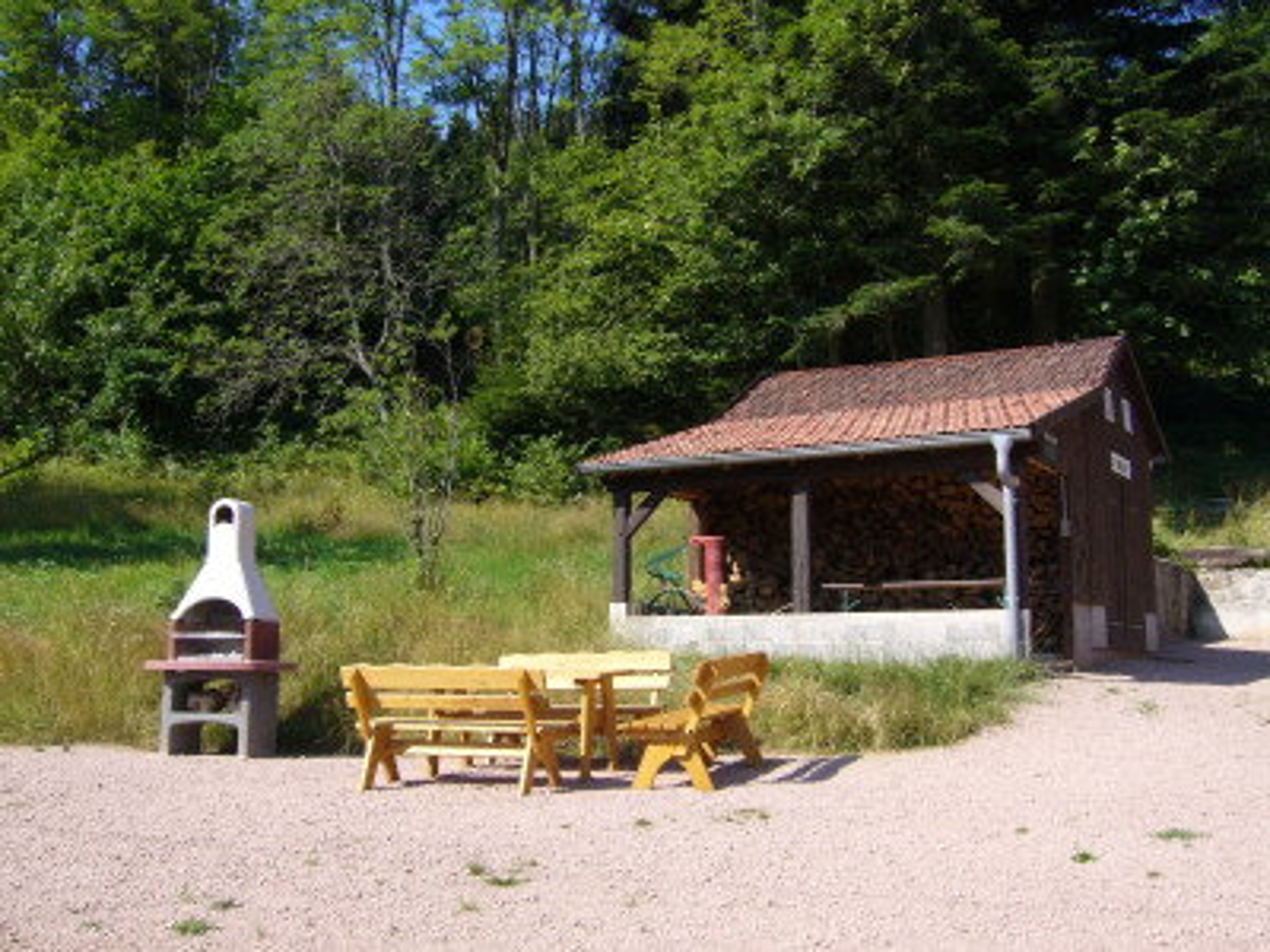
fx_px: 1284
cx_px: 635
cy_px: 476
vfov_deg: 40.7
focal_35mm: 35
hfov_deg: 52.6
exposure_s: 1/160
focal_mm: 5.8
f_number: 5.6
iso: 80
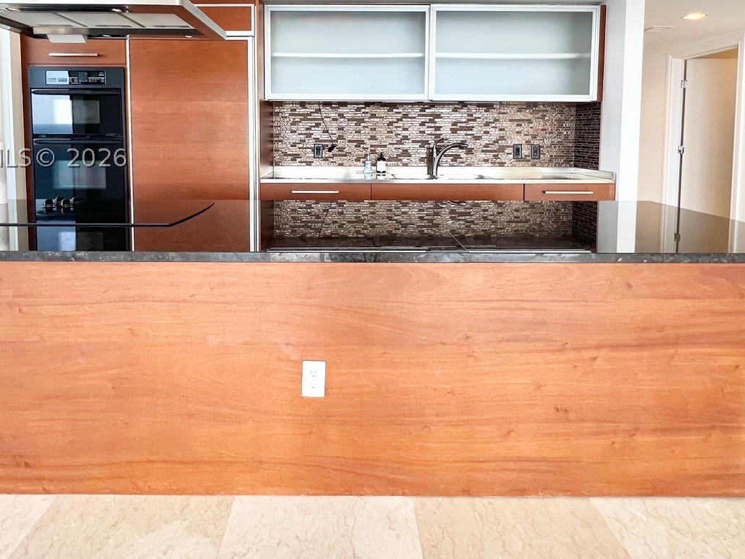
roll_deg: +0.1
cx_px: 347
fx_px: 430
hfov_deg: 81.6
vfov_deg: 63.1
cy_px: 158
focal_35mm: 20
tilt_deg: -2.5
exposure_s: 1/120
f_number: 1.8
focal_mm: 1.57
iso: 64
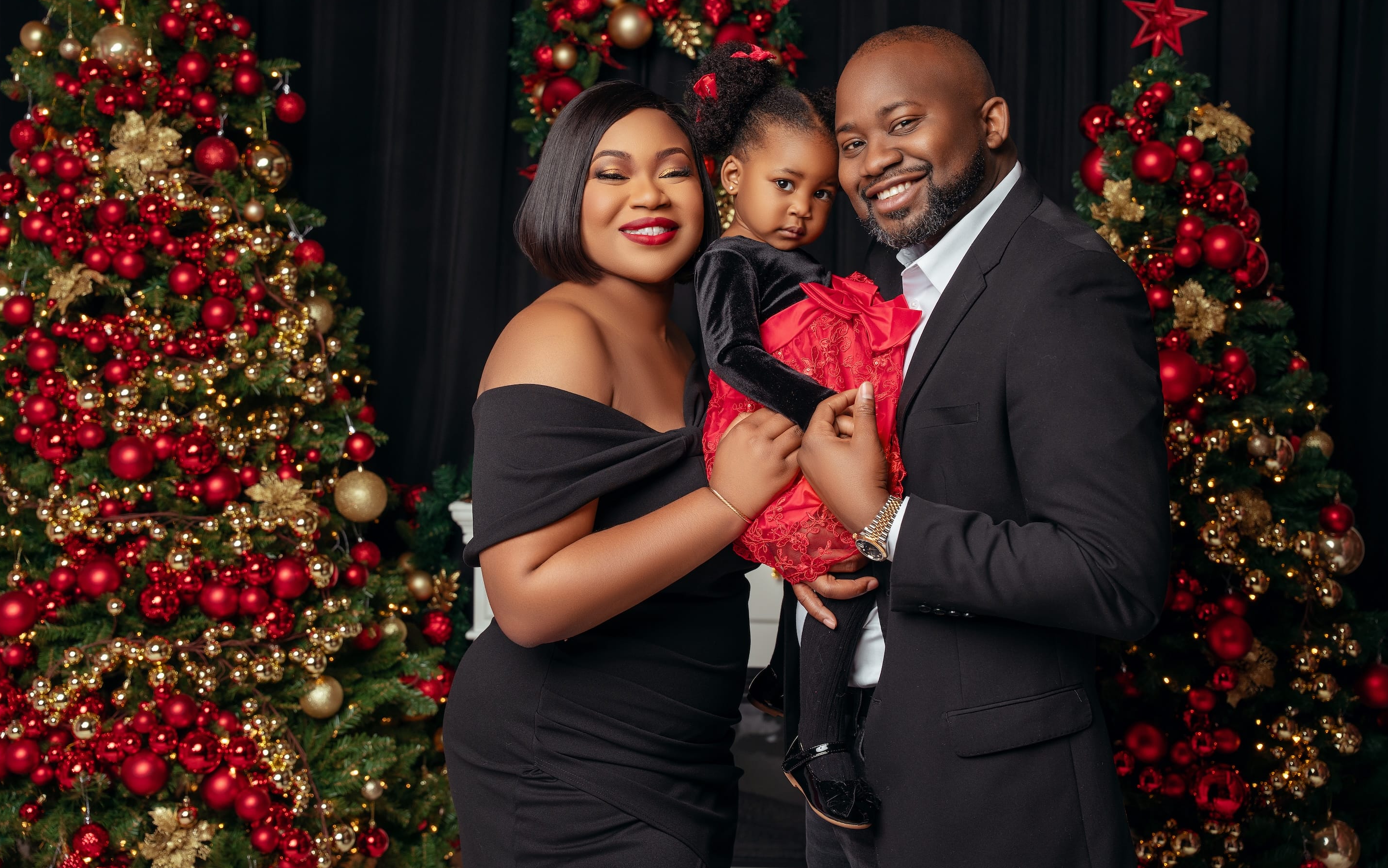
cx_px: 680
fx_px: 1874
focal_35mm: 50
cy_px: 401
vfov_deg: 26.1
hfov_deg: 40.6
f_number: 5
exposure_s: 1/125
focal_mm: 46.5
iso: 400
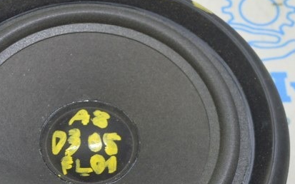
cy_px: 167
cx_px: 71
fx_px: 822
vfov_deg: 12.7
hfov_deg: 20.2
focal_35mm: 102
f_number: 5.6
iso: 400
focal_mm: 27
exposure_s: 1/20
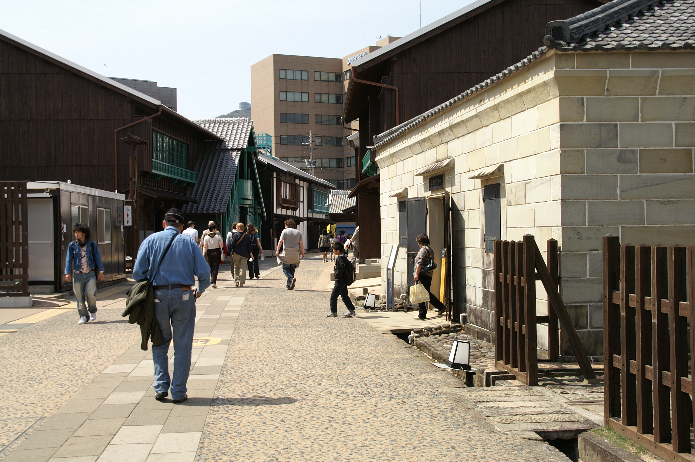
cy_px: 231
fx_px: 810
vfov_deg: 31.8
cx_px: 348
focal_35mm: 42
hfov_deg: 46.4
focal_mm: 28
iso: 100
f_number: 6.3
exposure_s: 1/400
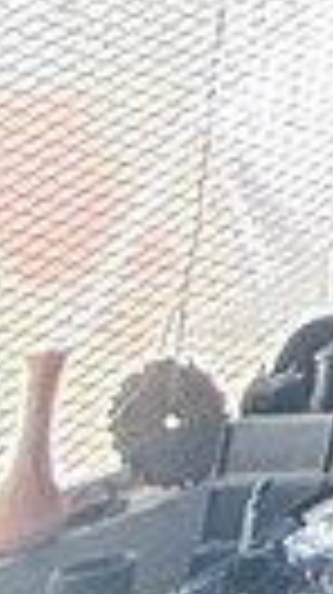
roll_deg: +1.5
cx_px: 2223
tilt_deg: +10.9
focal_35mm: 118
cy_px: -585
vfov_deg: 14.9
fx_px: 1857
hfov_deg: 4.6
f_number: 2.2
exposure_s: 1/64
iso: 320
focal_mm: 2.22
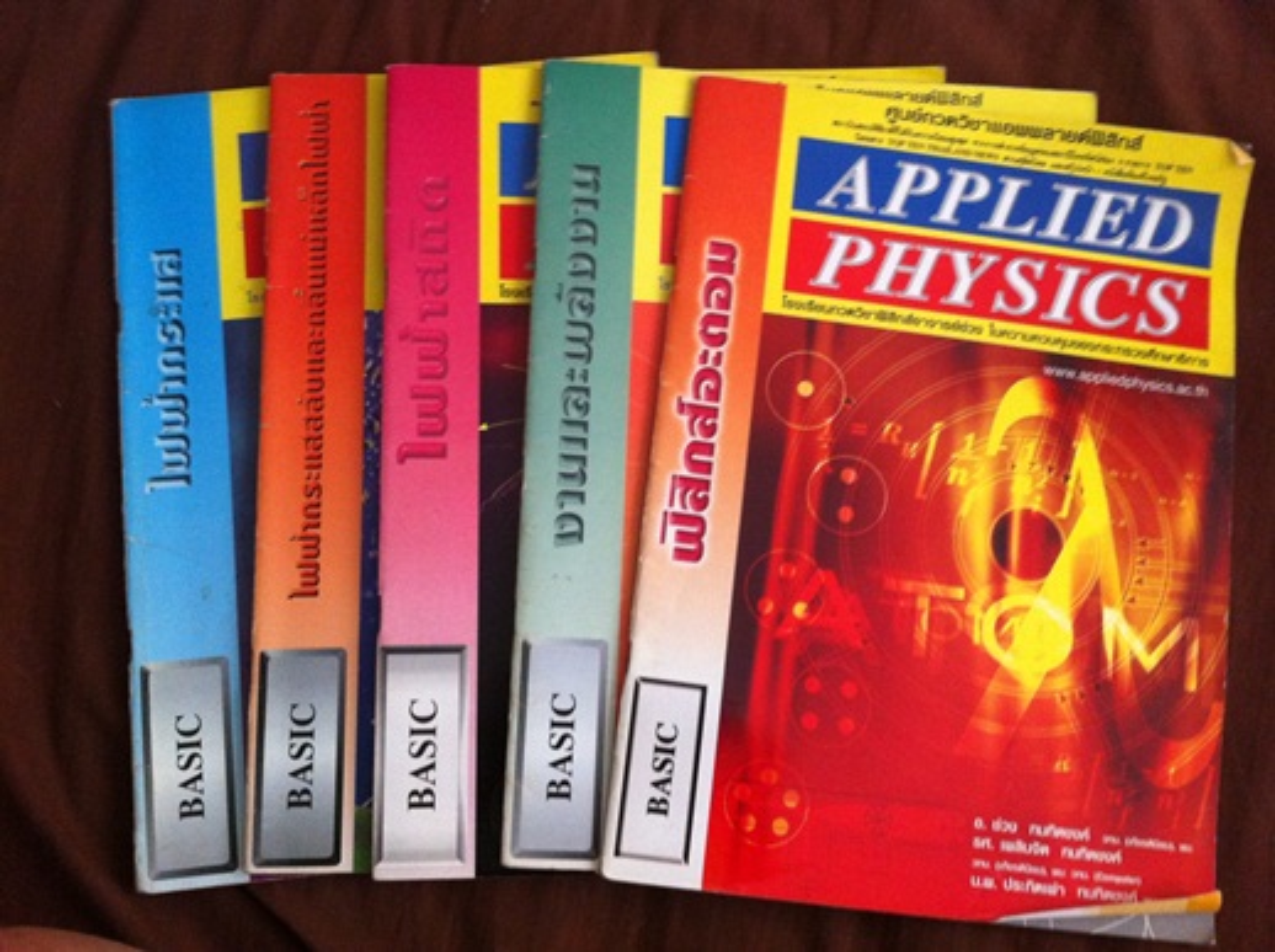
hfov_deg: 52.7
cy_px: 476
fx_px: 1287
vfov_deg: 40.6
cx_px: 638
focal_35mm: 35
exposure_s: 1/15
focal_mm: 3.85
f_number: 2.8
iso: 250
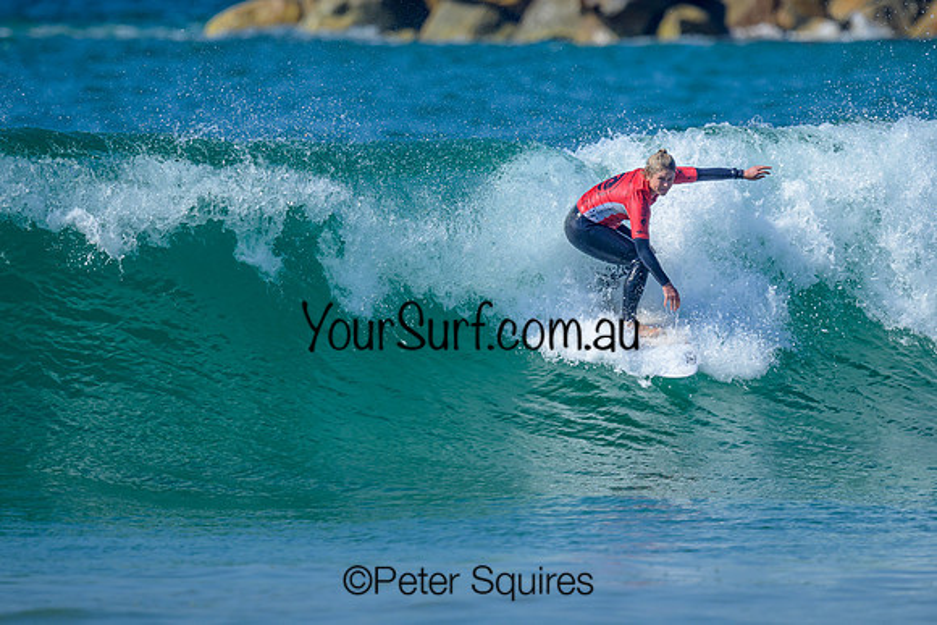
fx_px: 28588
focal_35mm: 1098
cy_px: 271
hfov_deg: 1.9
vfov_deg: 1.3
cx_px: 474
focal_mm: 800
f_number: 6.3
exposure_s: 1/2000
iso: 400
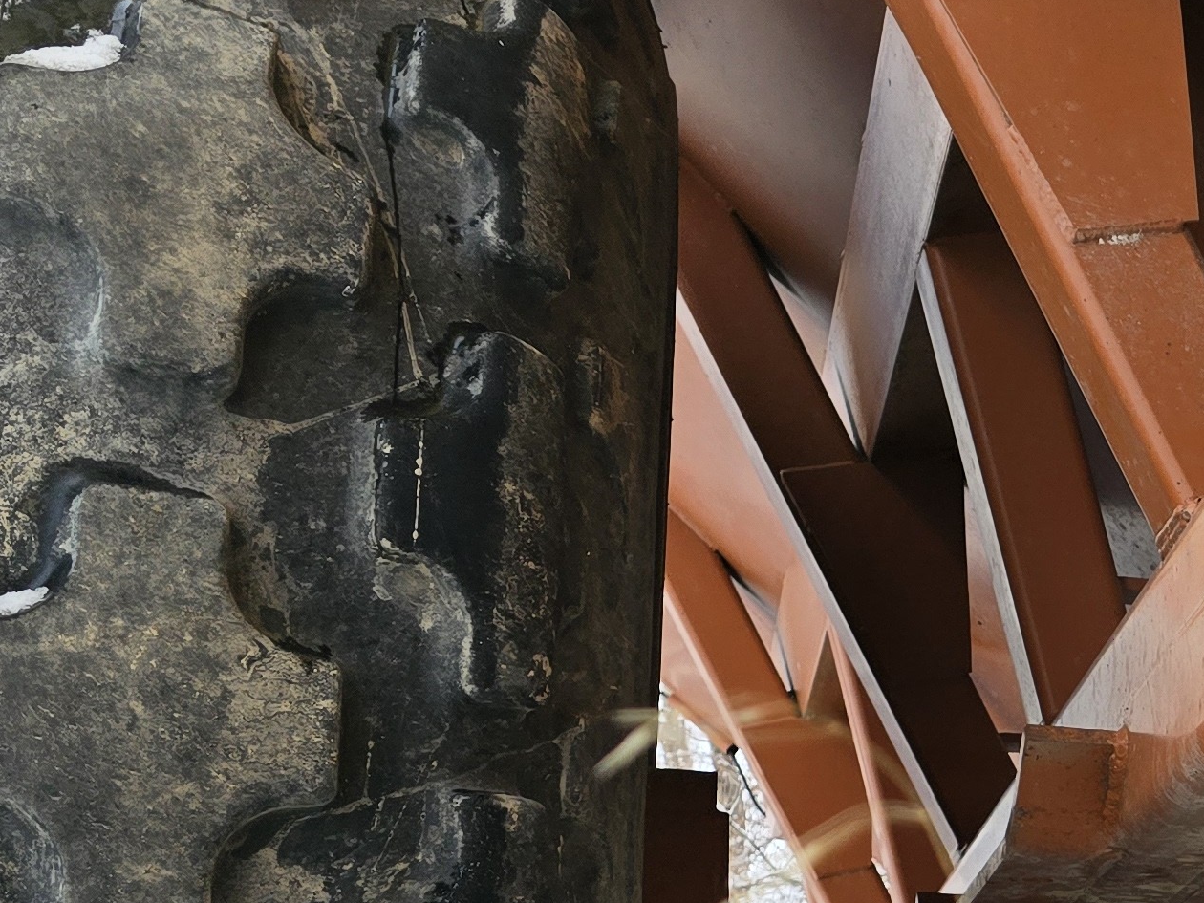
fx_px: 2539
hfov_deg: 21.8
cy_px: 908
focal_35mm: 73
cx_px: 1848
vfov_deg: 19.6
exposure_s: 1/180
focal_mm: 6.3
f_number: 1.7
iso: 16
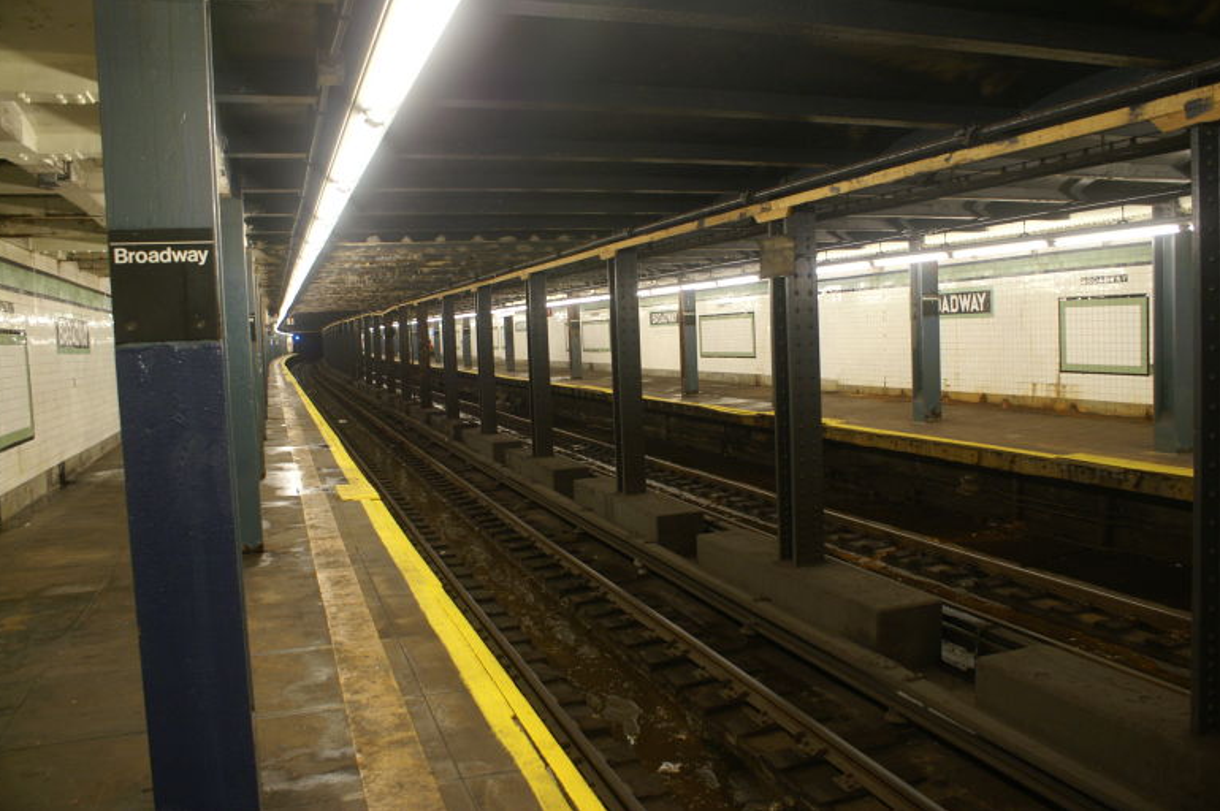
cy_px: 392
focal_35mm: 28
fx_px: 948
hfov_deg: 65.5
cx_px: 622
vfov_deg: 46.3
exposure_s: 1/15
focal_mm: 18
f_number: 3.5
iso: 400
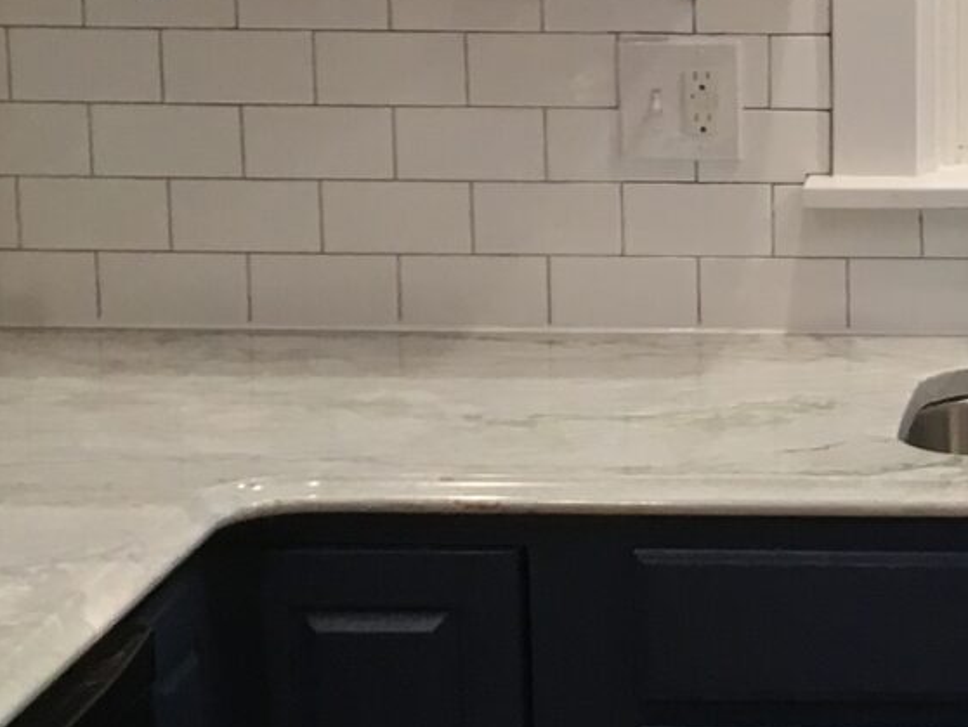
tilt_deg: -9.6
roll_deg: -1.0
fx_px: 3721
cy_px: 293
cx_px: 1287
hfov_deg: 14.2
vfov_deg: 11.2
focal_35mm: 133
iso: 50
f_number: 2.2
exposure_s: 1/30
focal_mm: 4.15
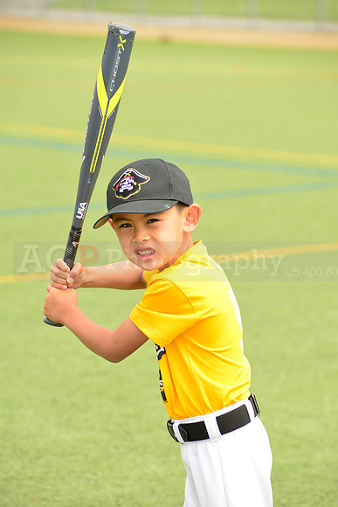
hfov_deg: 7.4
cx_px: 169
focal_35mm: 185
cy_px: 254
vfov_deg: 11.1
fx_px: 2604
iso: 200
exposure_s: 1/250
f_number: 8
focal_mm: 185
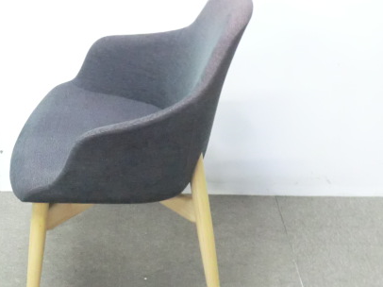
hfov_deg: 27.3
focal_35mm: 71
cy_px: 144
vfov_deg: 20.7
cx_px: 130
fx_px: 785
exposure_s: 1/15
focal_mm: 8.2
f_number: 4.3
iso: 800
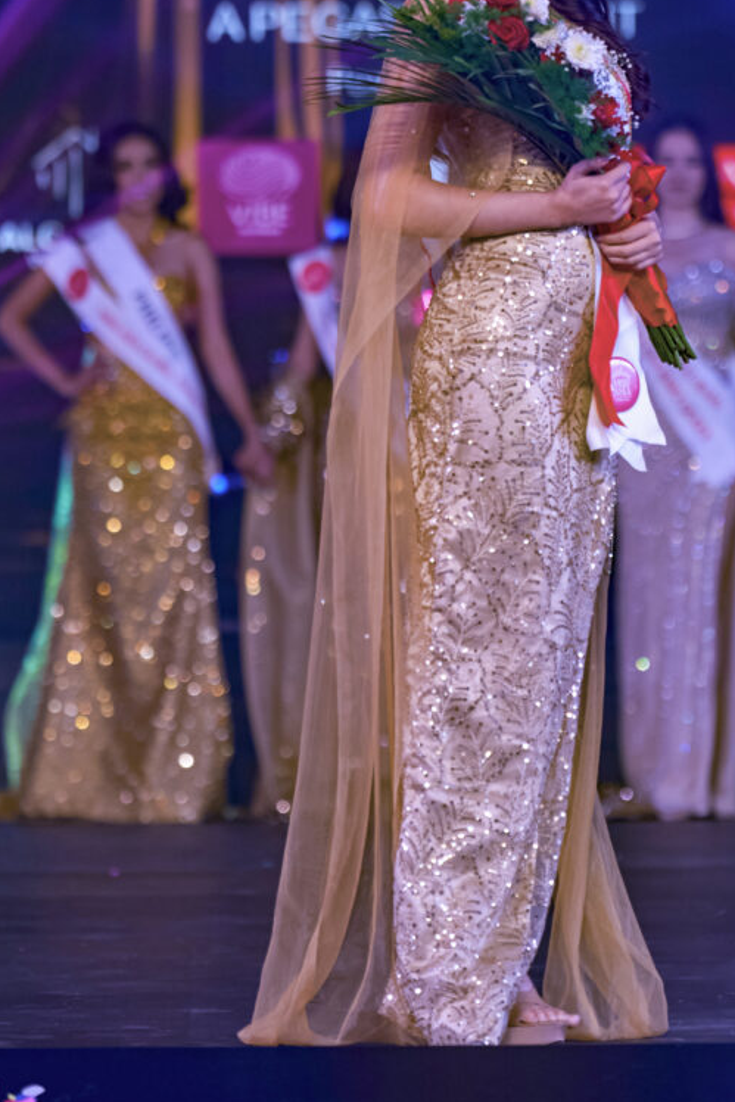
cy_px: 426
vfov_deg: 7.9
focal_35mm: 260
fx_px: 7958
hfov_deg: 5.3
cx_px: 475
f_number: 2.8
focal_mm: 127
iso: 1600
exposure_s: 1/200
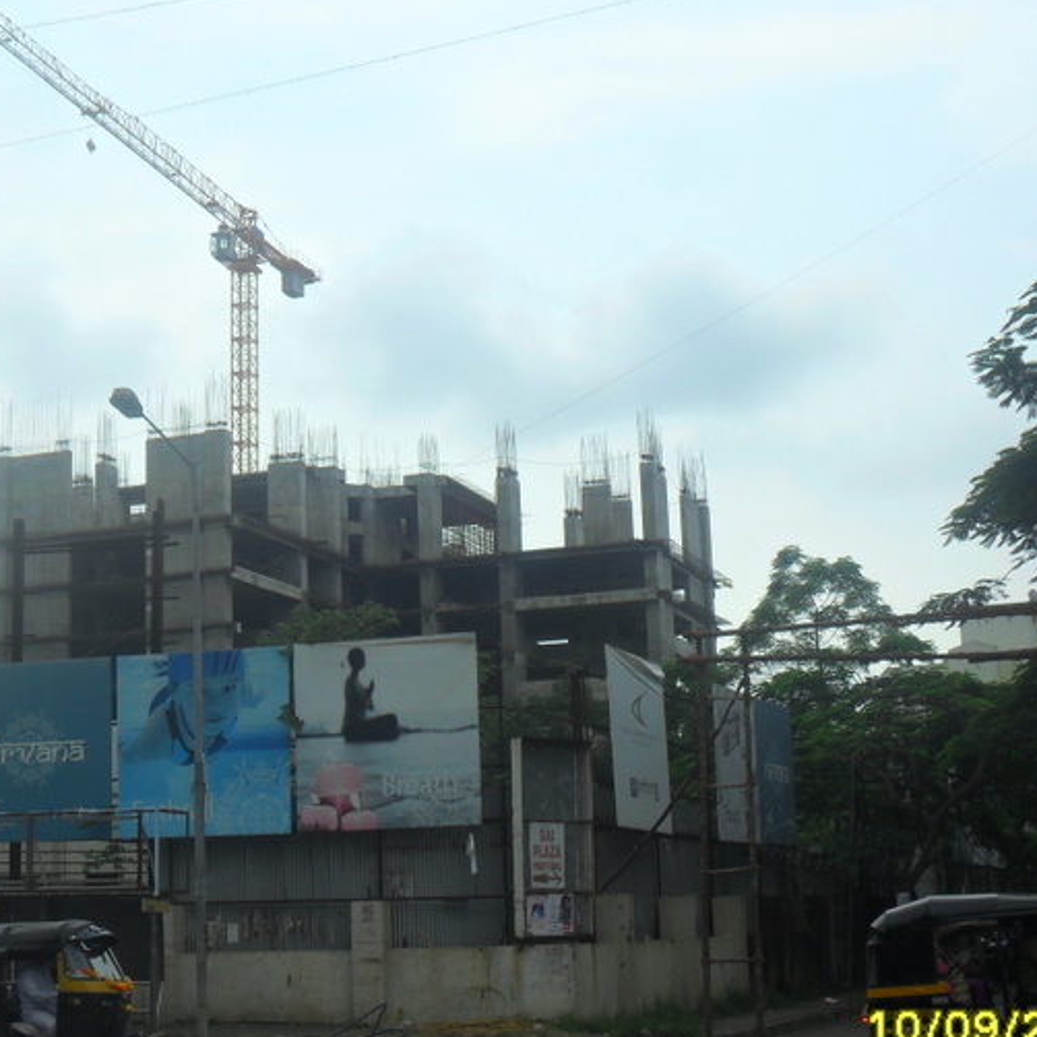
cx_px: 370
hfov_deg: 27.6
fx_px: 2101
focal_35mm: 62
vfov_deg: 27.7
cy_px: 527
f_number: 4.5
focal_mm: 7.8
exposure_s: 1/1000
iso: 100
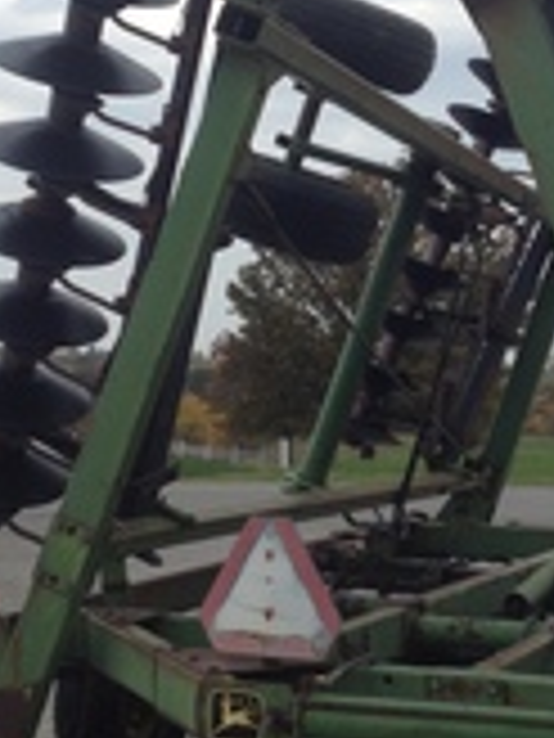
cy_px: 198
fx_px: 1856
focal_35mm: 87
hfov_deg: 16.9
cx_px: 423
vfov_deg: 22.3
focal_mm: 4.28
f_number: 2.4
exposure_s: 1/717
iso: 64
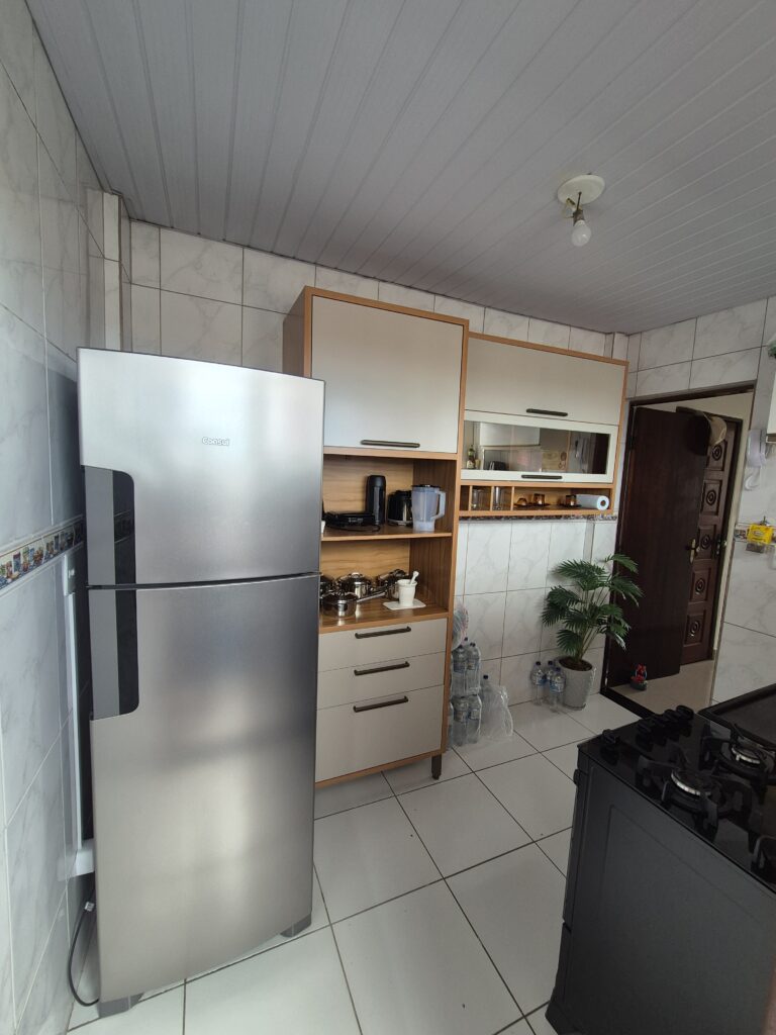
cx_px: 388
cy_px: 518
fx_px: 389
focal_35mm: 13
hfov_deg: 89.9
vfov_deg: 106.2
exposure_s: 1/120
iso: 64
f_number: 2.2
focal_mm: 2.2
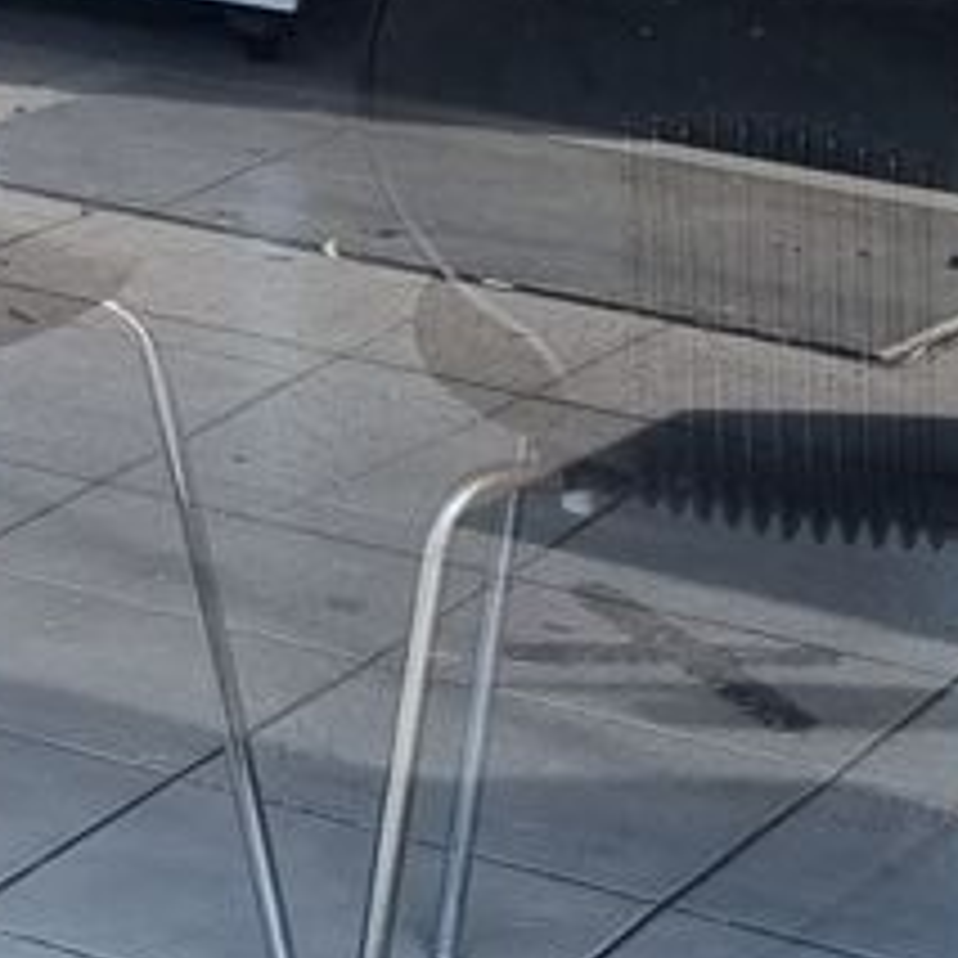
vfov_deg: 9.1
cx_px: -1466
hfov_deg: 9.0
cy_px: -1327
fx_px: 5417
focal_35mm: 173
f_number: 1.8
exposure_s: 1/387
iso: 50
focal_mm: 5.4
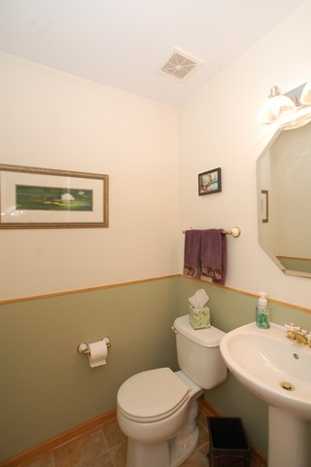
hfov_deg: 72.1
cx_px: 156
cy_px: 234
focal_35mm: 16
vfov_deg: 95.0
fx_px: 214
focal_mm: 11
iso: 400
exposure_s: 1/60
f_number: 4.5
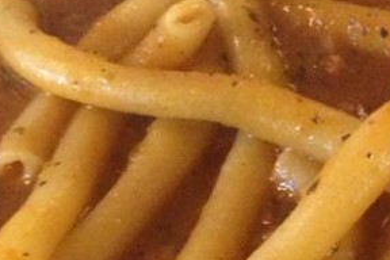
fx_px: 1322
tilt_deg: -52.2
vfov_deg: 11.2
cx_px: 294
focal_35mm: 122
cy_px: 240
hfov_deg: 16.7
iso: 400
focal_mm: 4.12
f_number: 2.4
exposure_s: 1/15
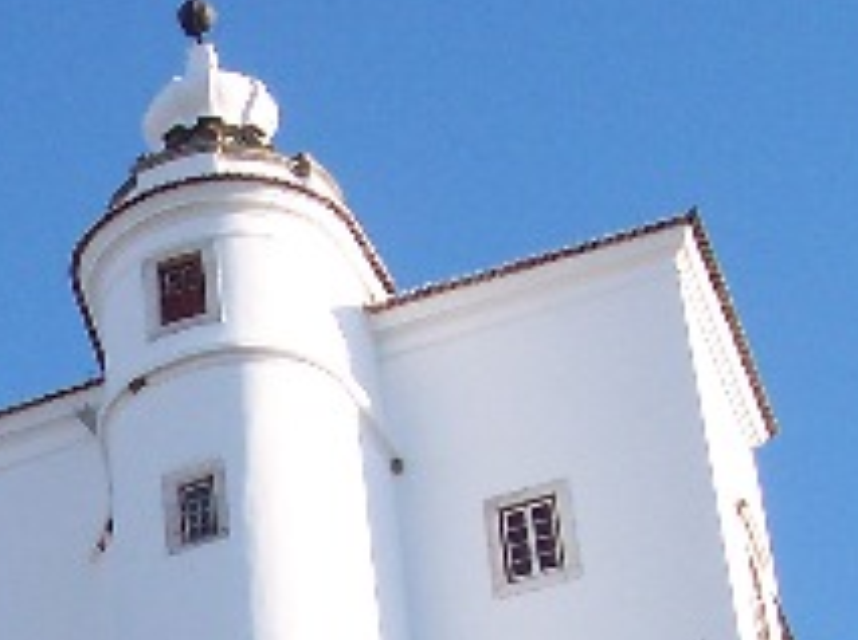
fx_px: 3538
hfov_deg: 13.3
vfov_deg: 10.2
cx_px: -314
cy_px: 725
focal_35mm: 143
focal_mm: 8
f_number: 4.8
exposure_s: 1/350
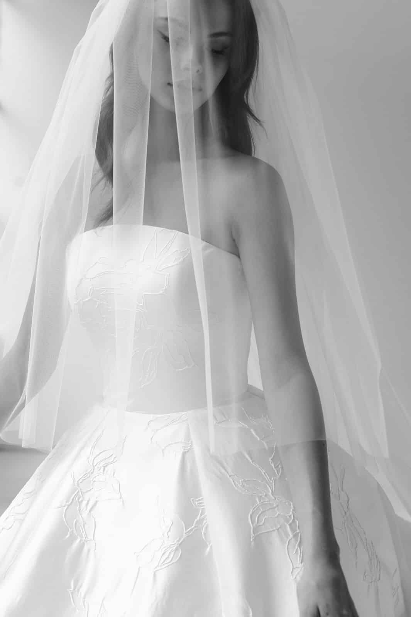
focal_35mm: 50
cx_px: 206
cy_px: 308
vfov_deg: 39.6
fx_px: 857
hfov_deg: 27.0
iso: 320
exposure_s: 1/250
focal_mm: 50
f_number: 4.5
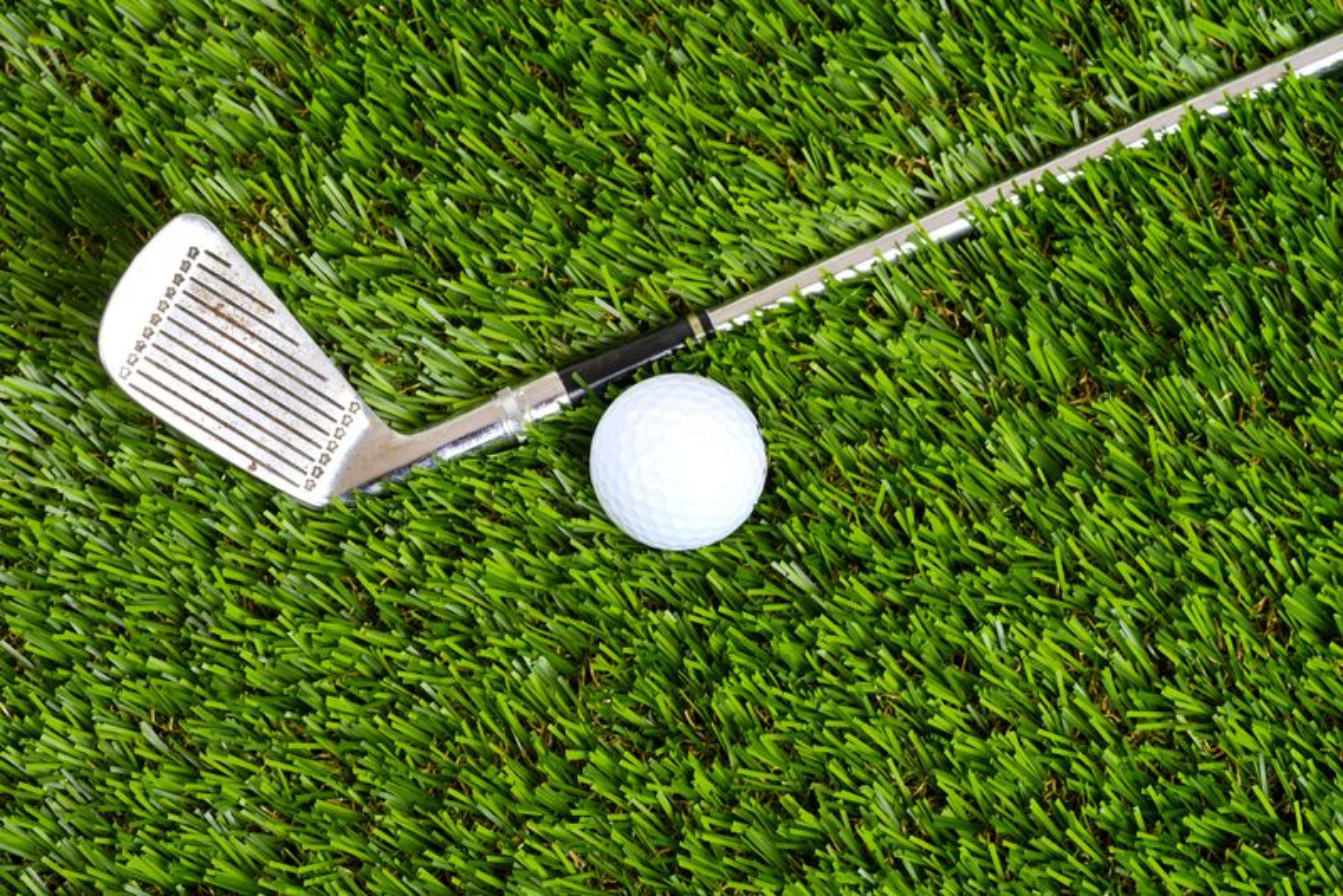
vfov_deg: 15.2
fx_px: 3359
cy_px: 448
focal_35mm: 90
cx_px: 672
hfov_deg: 22.6
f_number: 14
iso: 100
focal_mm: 90
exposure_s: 1/160
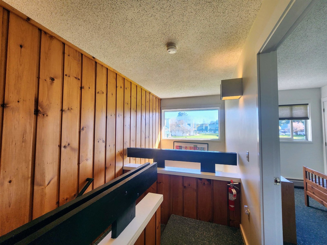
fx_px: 123
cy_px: 122
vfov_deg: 89.9
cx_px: 164
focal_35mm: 13
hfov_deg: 106.2
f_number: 2.2
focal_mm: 2.2
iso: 80
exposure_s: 1/60
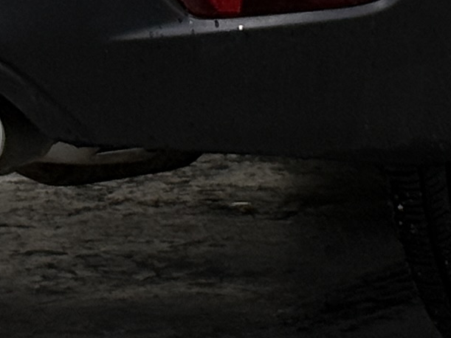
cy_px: -459
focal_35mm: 317
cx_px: 289
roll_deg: -0.1
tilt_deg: +0.8
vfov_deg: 4.6
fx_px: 4129
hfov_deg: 6.3
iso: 64
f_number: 1.78
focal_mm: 6.76
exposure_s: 1/60
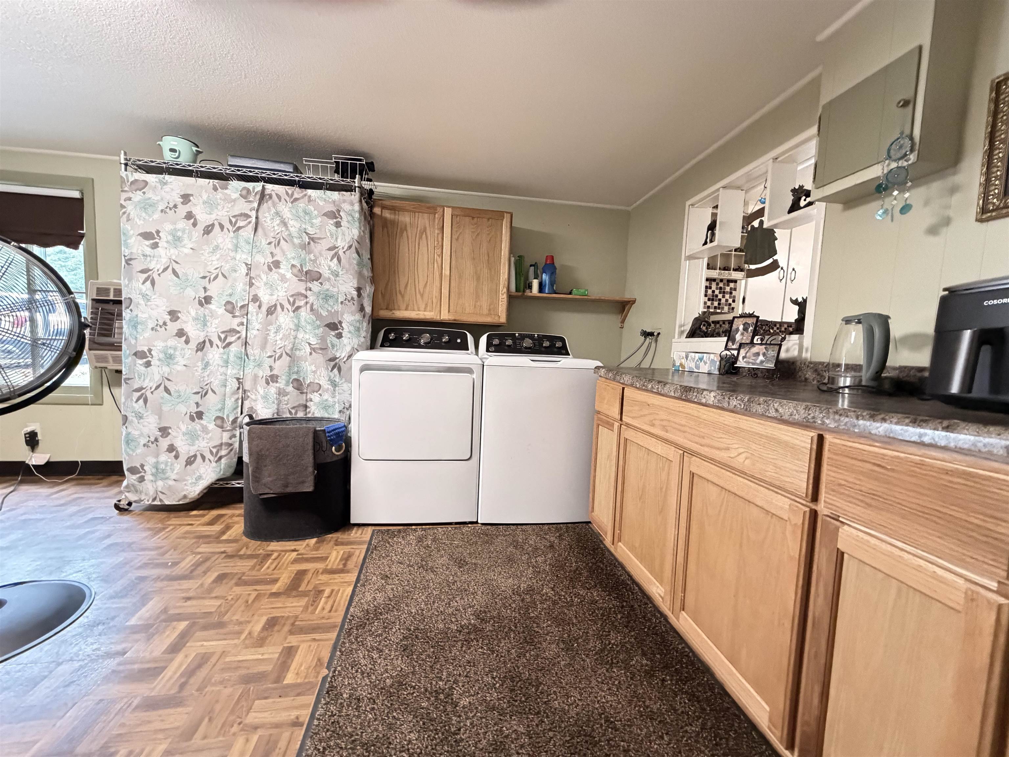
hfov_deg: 102.1
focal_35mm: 14
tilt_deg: -3.8
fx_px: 408
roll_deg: -2.1
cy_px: 378
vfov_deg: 85.7
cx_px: 504
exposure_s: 1/60
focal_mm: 2.22
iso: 1000
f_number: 2.2
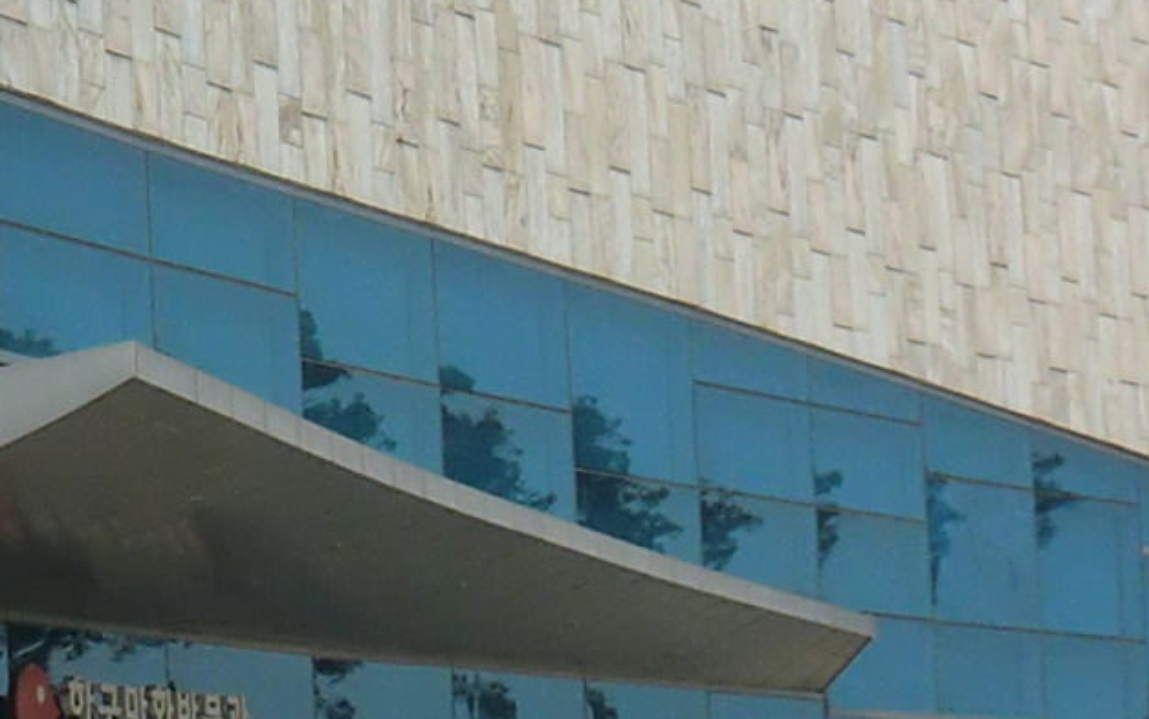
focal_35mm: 193
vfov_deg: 6.8
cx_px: -249
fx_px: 6044
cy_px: 106
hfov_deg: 10.7
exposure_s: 1/800
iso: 64
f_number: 3.1
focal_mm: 6.3
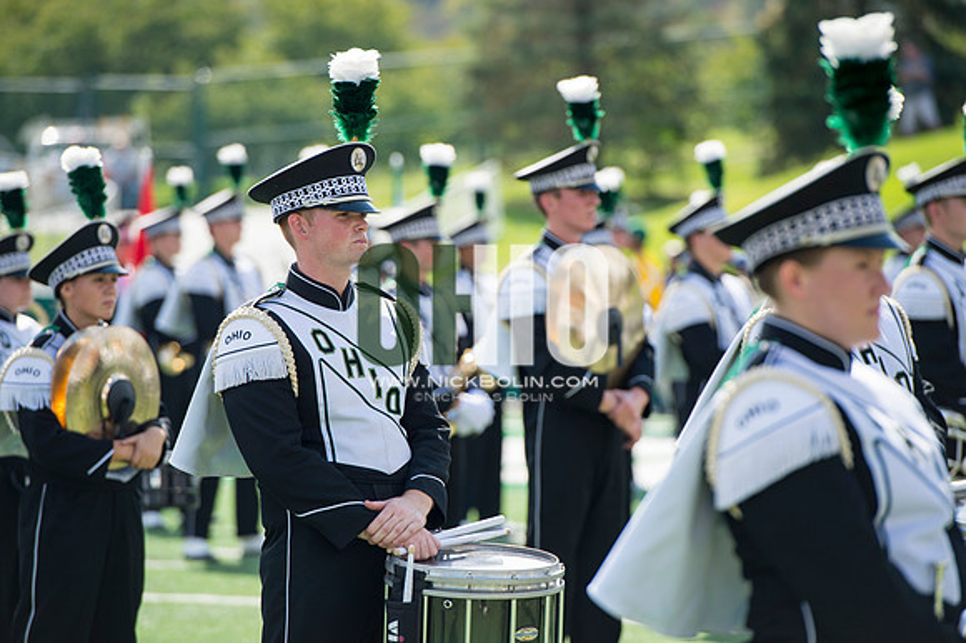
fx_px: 5363
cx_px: 483
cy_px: 322
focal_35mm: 200
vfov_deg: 6.9
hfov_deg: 10.3
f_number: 4.5
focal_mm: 200
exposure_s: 1/1000
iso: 200
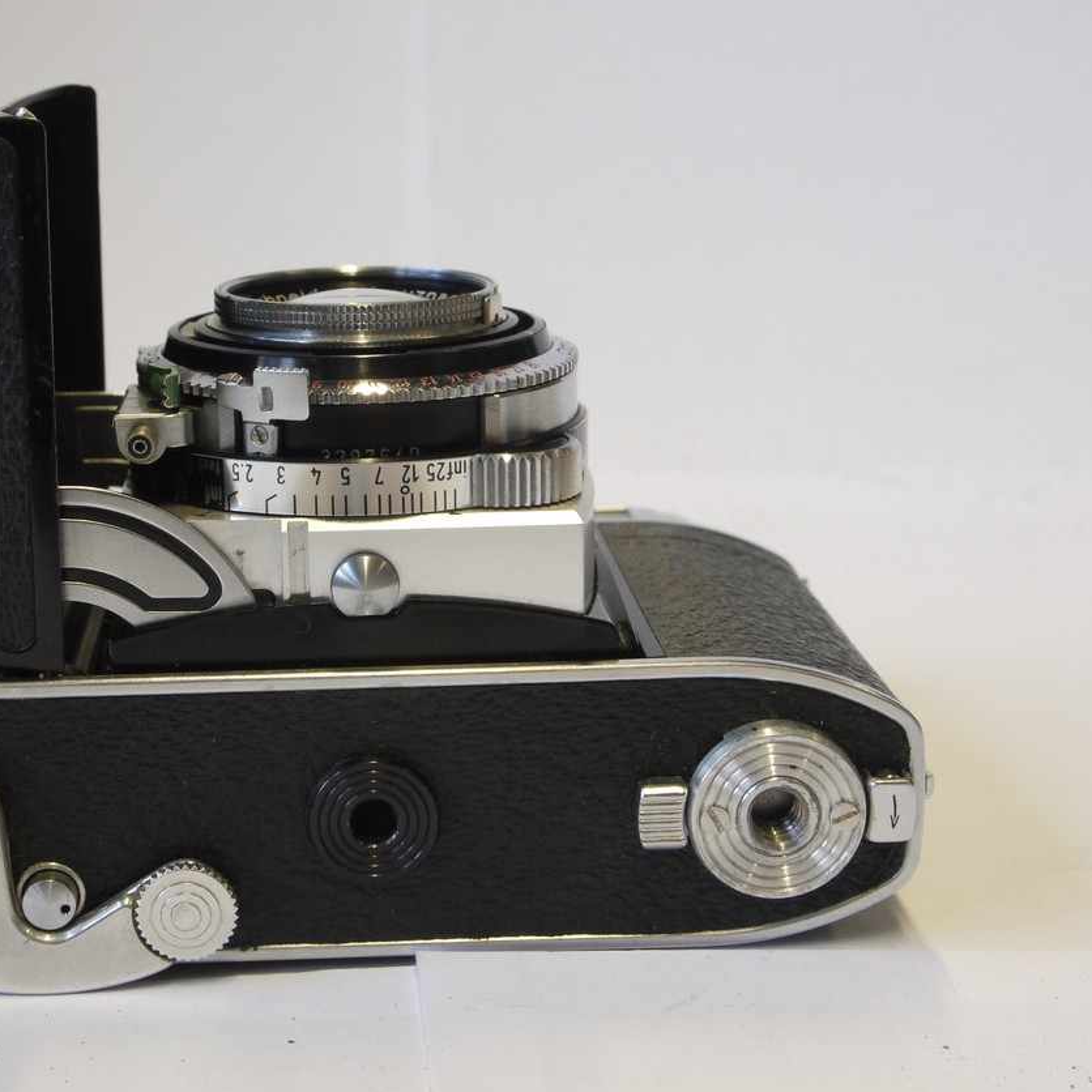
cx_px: 358
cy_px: 515
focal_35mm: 66
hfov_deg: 25.9
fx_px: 2356
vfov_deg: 26.1
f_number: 9
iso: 400
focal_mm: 26
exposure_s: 1/20
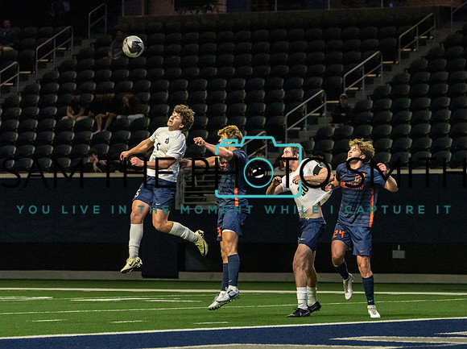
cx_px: 245
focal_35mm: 235
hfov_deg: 8.4
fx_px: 3166
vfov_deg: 6.3
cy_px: 171
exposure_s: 1/1000
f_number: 5.6
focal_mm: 177
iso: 10000
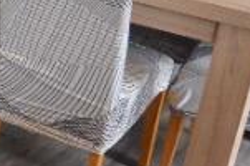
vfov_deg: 13.3
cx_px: -159
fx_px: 707
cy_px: 26
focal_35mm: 102
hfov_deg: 17.4
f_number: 4.5
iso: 400
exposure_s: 1/80
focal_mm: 10
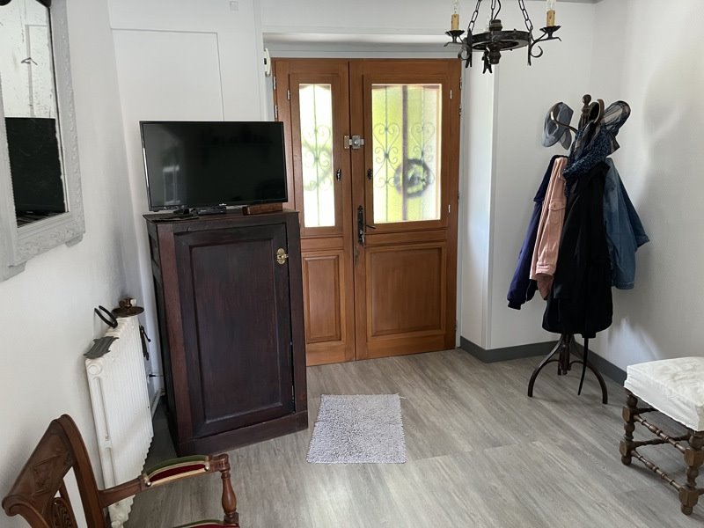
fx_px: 529
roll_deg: +1.6
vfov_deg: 53.1
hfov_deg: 67.3
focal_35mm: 26
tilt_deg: -12.3
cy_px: 264
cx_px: 352
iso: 320
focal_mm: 5.1
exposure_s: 1/60
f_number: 1.6
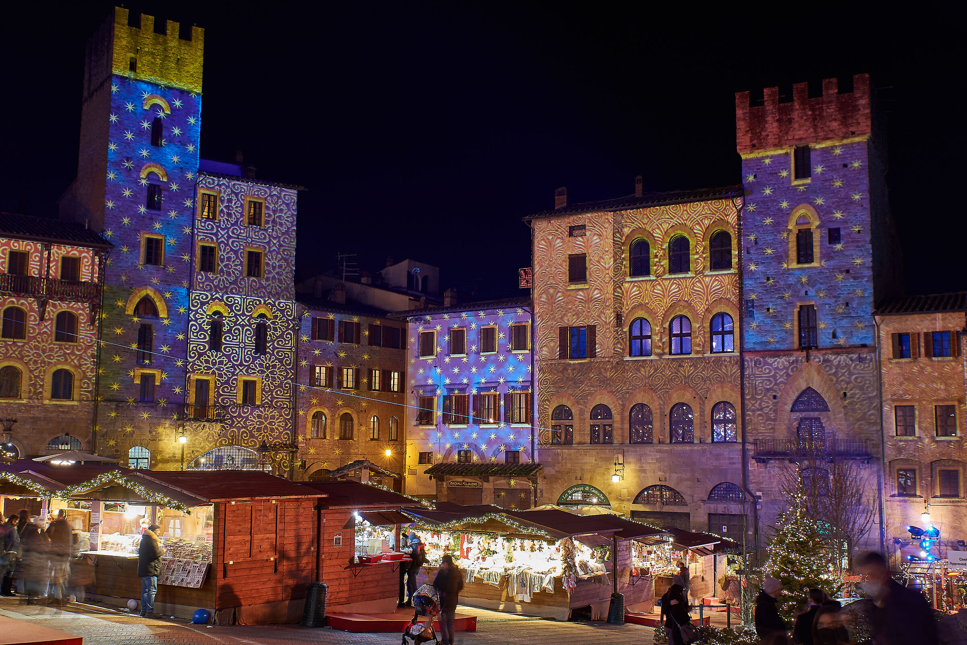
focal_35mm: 36
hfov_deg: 53.1
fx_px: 967
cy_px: 322
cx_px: 484
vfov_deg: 36.9
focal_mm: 24
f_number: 9
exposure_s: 2.5
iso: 100
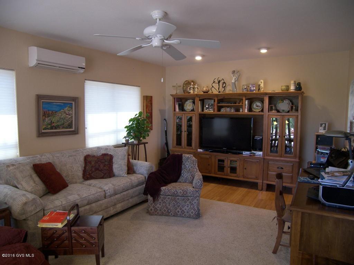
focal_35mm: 24
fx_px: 245
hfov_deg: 71.6
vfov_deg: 56.8
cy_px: 132
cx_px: 177
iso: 100
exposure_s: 1/13
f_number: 2.8
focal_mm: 5
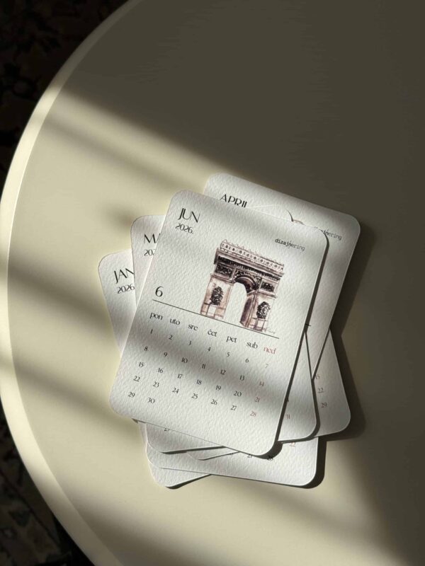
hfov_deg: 30.3
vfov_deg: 39.7
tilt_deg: -79.9
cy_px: 283
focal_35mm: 48
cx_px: 212
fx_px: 786
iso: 64
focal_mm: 6.76
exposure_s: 1/1754
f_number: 1.78
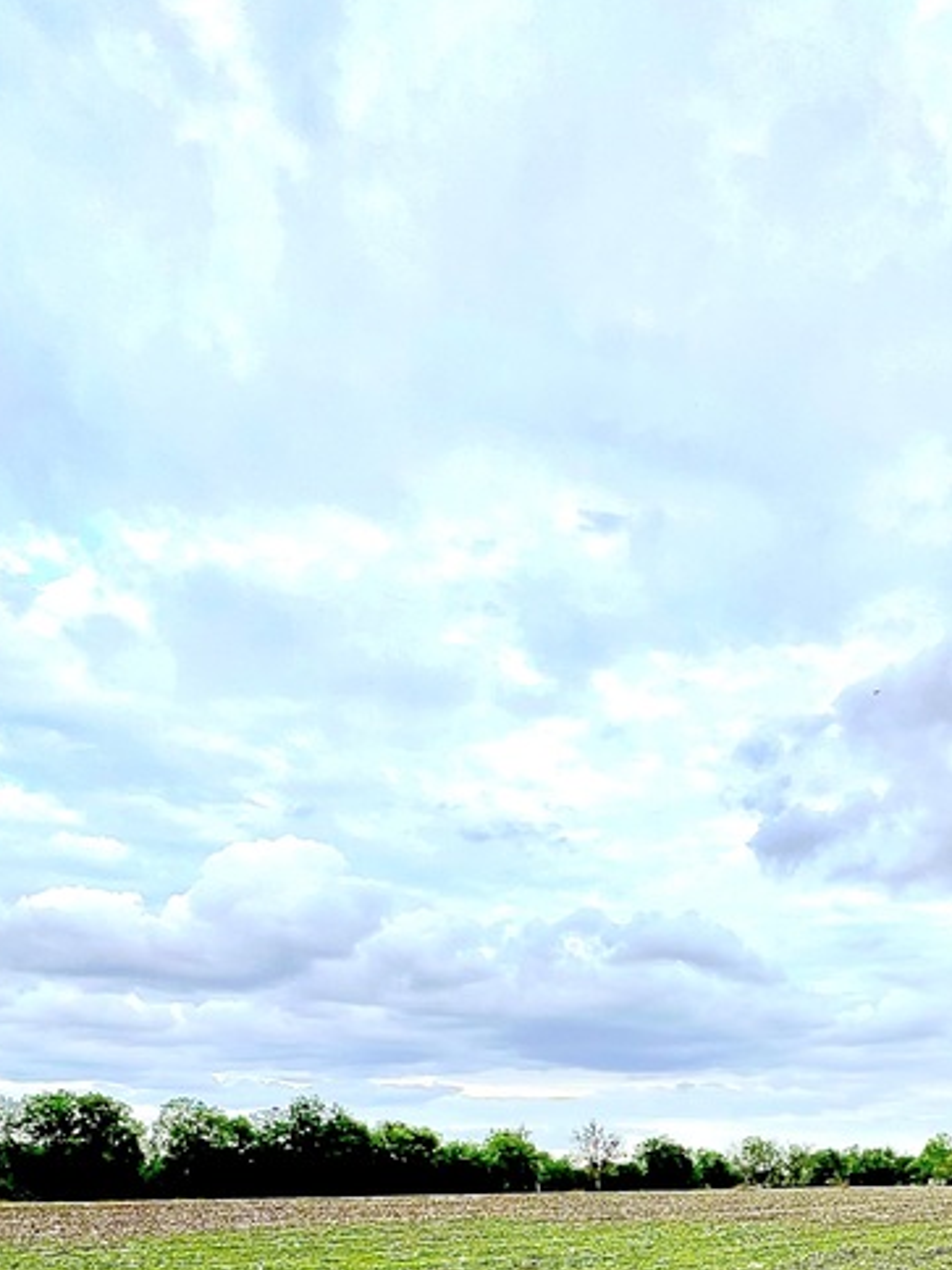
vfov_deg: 50.3
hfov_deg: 46.3
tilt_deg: -4.3
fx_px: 1063
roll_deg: +0.3
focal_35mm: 29
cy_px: 1262
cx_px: 729
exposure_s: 1/288
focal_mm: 1.57
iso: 32
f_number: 1.8
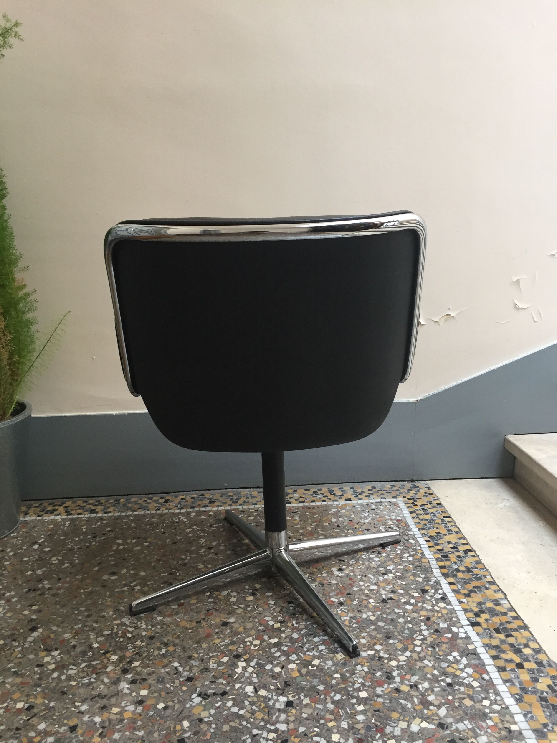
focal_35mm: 29
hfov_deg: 48.2
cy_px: 372
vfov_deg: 61.7
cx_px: 278
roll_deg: +2.3
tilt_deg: -10.7
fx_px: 622
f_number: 2.2
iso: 125
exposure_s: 1/33
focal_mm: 4.15
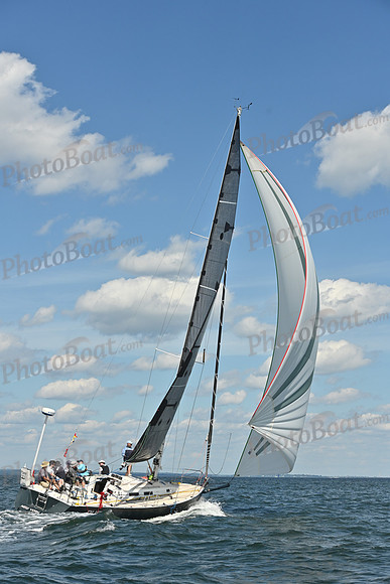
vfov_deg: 28.8
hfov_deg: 19.5
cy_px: 292
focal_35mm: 70
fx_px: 1137
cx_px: 195
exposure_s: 1/1600
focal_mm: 70
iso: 250
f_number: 7.1
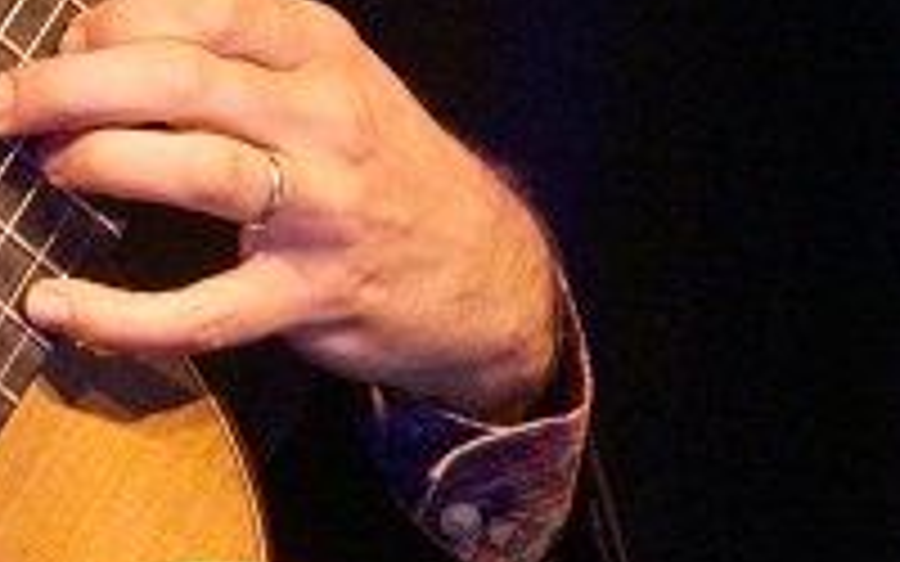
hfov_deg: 1.8
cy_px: -351
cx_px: -40
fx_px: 28771
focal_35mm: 1173
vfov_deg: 1.1
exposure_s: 1/100
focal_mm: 170.5
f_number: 7.1
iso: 10000
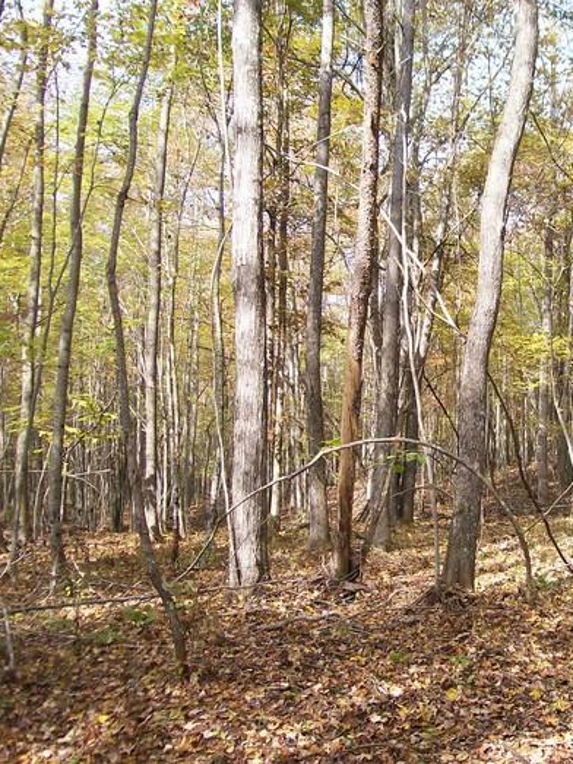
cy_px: 376
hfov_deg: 29.1
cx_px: 452
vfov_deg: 38.9
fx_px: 1082
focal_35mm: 49
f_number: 2.7
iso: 80
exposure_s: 1/241
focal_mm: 6
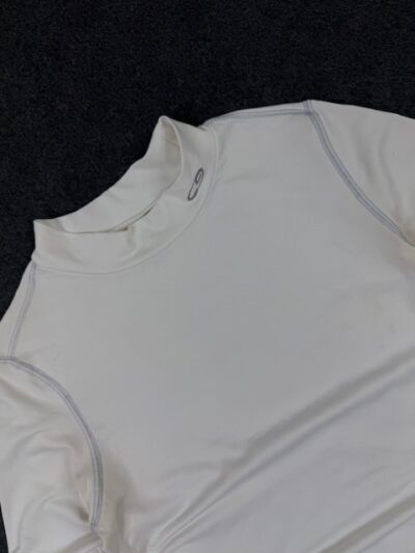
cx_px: 208
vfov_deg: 71.6
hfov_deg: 56.8
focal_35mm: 24
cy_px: 276
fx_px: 383
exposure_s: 1/445
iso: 80
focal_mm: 6.76
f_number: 1.78
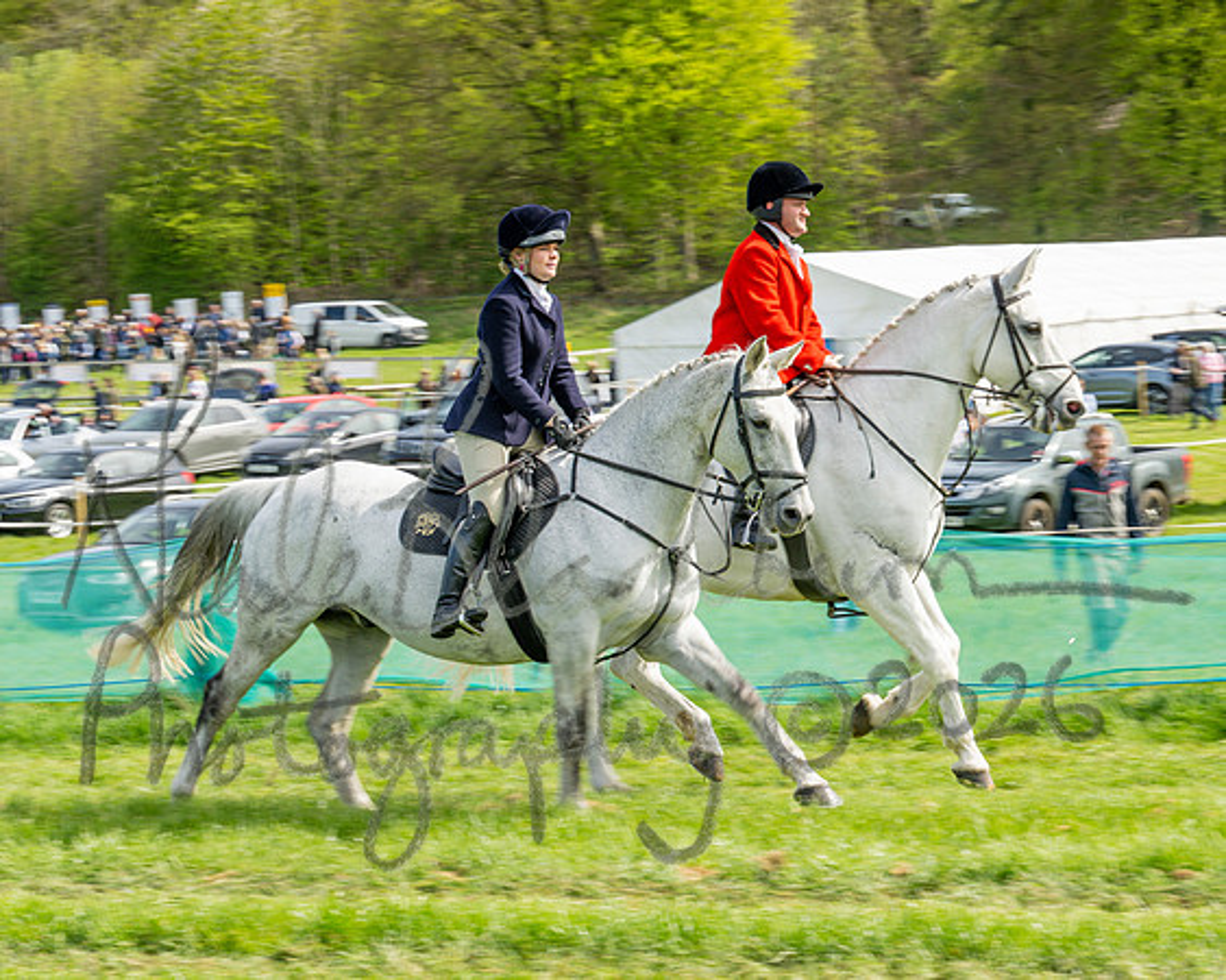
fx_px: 4893
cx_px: 352
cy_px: 486
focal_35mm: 135
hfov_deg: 14.2
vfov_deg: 11.4
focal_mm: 86
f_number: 9
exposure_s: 1/160
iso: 100
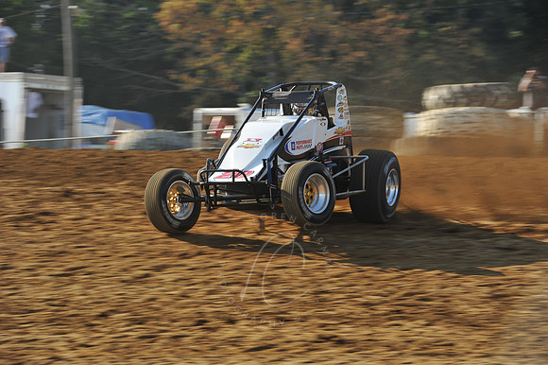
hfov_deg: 10.3
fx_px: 3043
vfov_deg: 6.9
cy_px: 182
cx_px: 274
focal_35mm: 200
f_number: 10
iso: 320
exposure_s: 1/320
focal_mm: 200
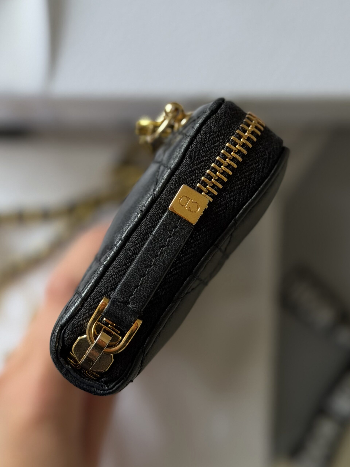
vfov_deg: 39.7
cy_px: 234
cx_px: 175
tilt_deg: -78.0
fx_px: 647
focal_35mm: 48
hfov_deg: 30.3
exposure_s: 1/109
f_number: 1.78
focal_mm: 6.76
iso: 200
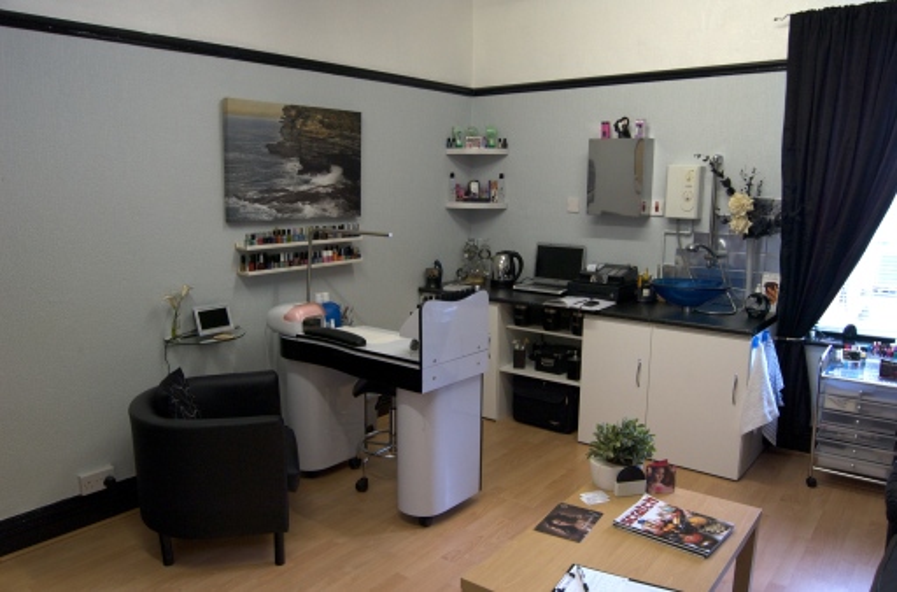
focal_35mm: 27
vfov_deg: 47.6
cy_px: 296
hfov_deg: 67.5
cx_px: 448
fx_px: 671
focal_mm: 18
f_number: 6.3
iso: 800
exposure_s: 1/13
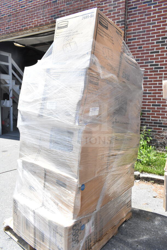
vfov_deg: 67.4
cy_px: 125
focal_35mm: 27
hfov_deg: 48.0
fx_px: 188
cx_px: 84
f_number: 13
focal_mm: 18
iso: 1600
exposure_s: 1/640
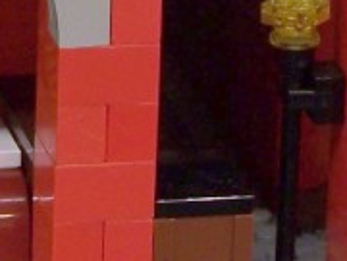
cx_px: -222
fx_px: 5373
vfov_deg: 2.8
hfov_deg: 3.7
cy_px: -342
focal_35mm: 536
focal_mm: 15.6
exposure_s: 1/2
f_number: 3.2
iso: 80
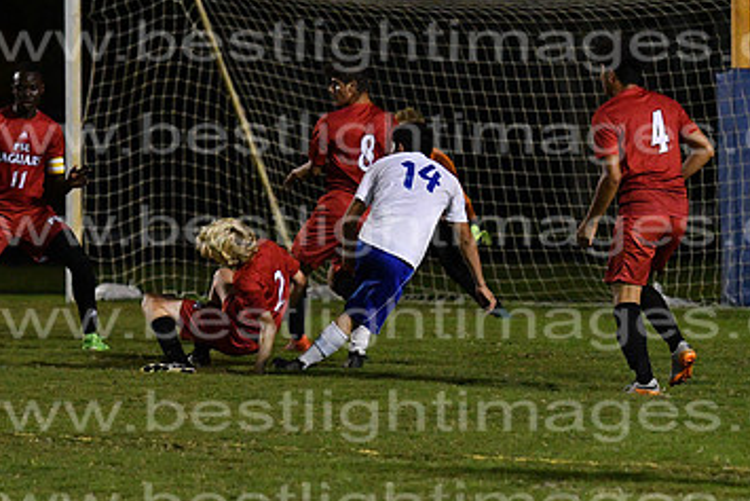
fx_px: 6894
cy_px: 185
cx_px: 420
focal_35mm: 331
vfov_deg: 4.2
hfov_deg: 6.2
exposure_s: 1/1000
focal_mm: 135
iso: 6400
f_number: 4
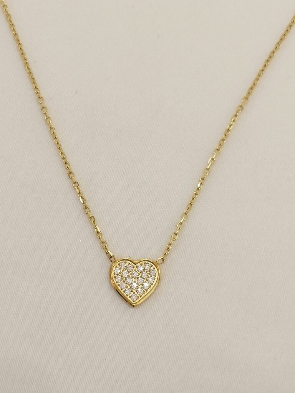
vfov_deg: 23.3
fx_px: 954
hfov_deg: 17.6
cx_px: 148
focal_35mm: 84
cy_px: 196
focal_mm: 4.75
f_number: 1.8
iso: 80
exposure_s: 1/50
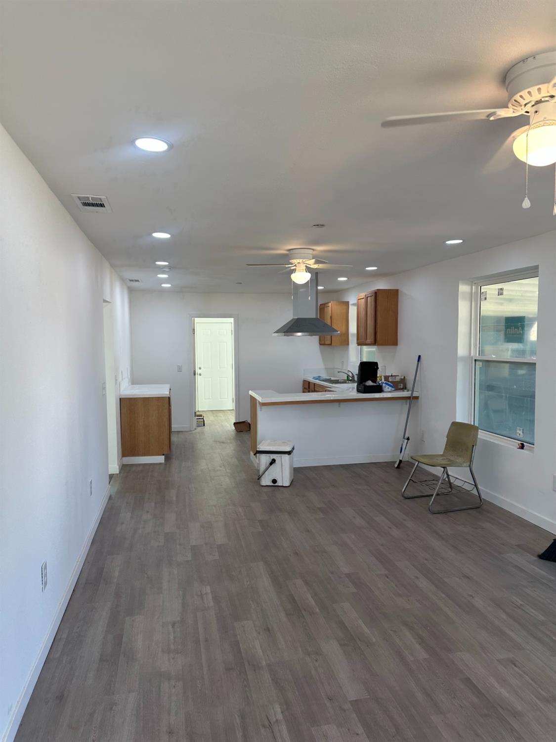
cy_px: 371
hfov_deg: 56.8
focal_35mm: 24
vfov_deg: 71.6
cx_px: 278
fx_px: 514
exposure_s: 1/120
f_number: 1.78
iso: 64
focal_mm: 6.86
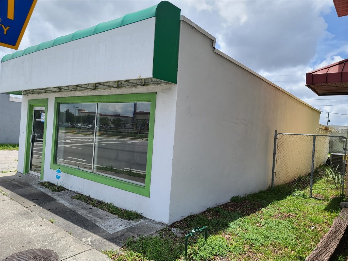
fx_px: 251
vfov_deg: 54.9
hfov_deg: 69.4
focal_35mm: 25
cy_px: 130
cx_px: 174
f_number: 1.8
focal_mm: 7
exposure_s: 1/726
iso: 16
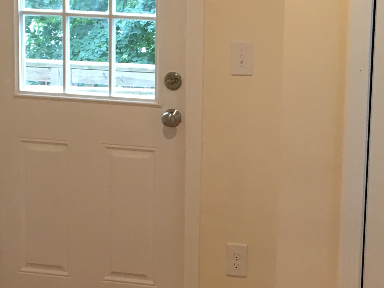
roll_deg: +1.2
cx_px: 245
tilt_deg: -7.6
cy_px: 153
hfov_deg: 20.4
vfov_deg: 15.4
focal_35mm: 96
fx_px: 1065
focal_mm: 4.15
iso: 64
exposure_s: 1/30
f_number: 2.2
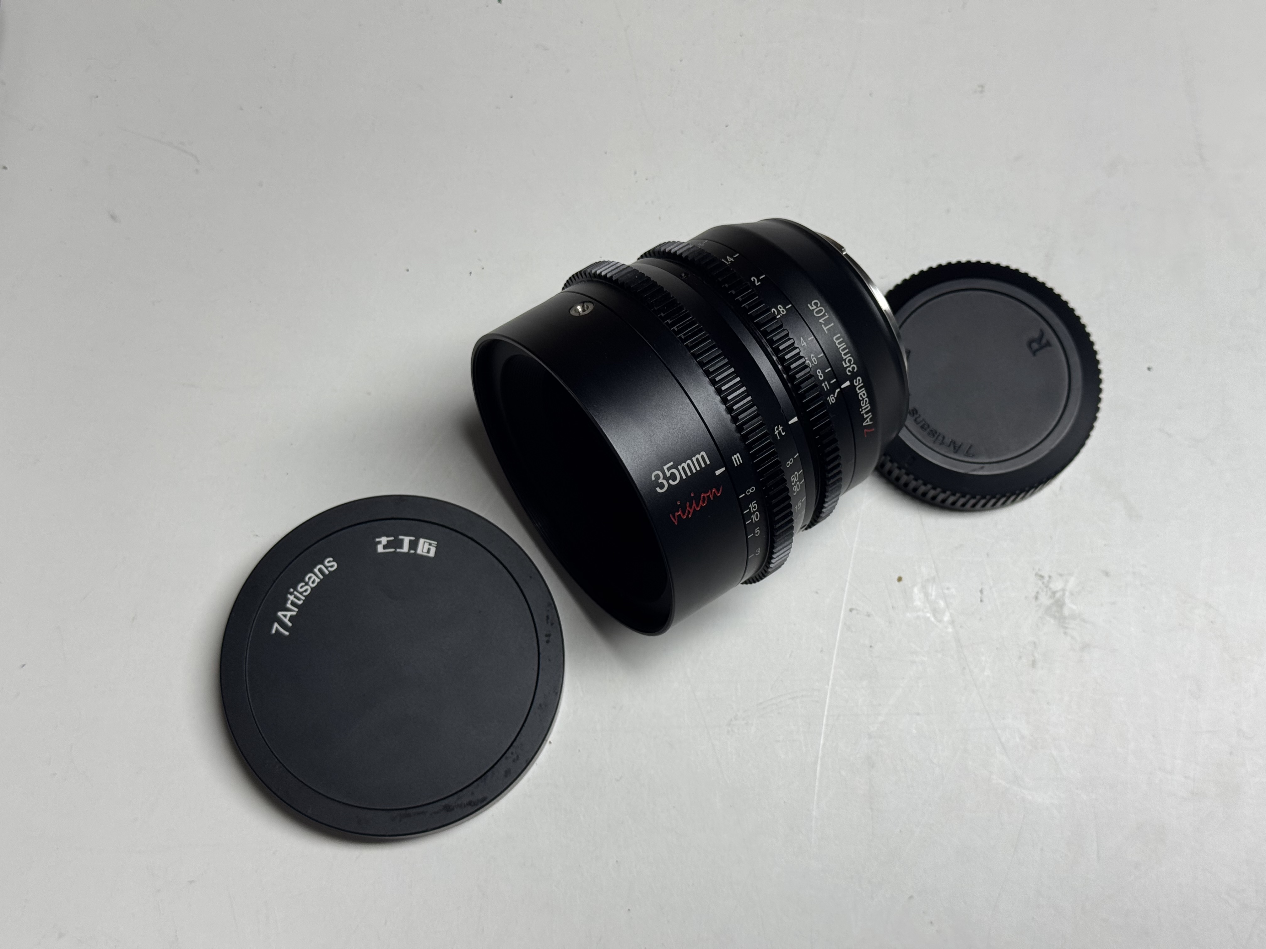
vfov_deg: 30.3
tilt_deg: -76.2
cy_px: 474
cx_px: 633
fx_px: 1755
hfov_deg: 39.7
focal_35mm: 48
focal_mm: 6.76
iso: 64
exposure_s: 1/100
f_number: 1.78
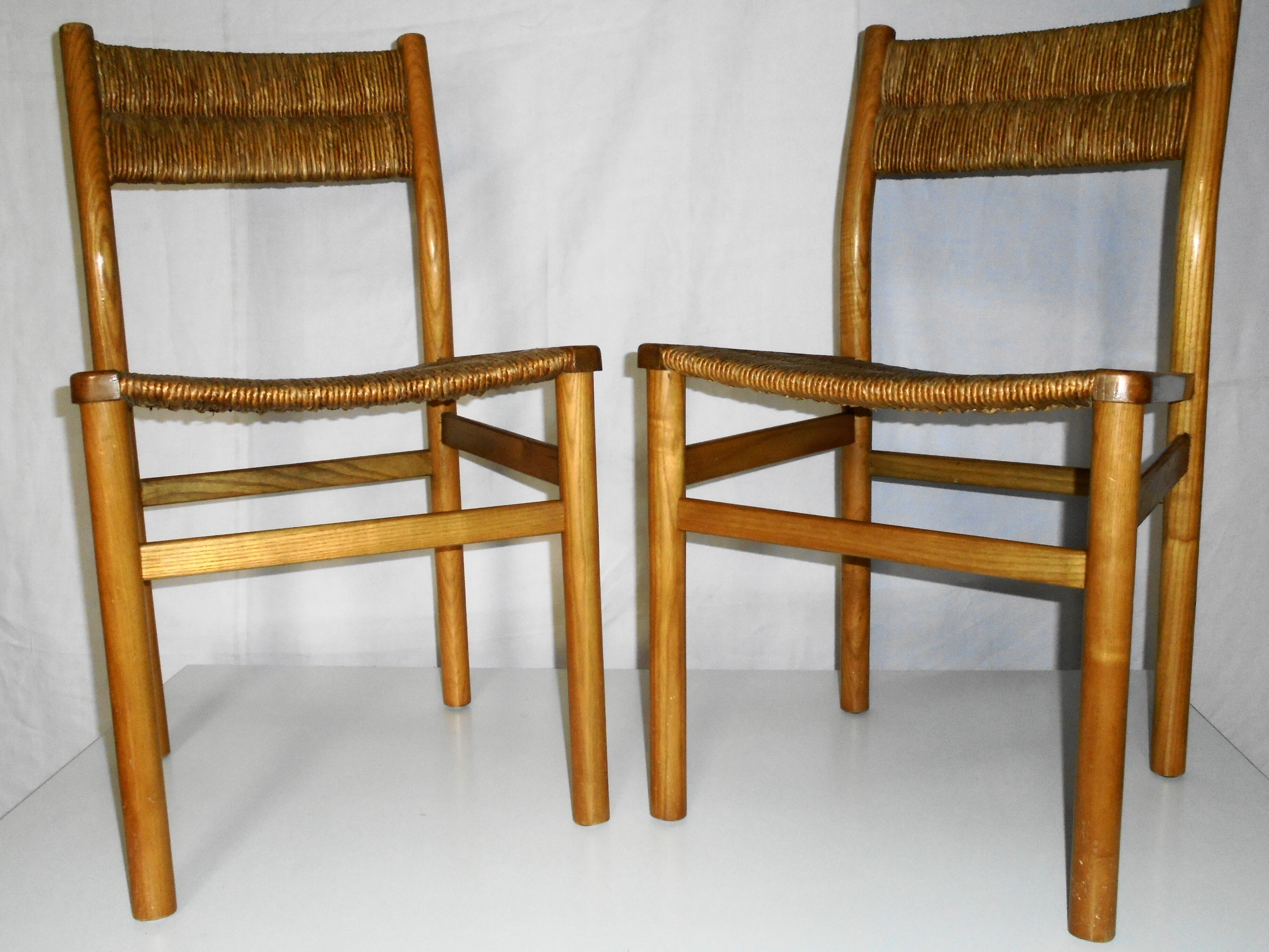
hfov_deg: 54.0
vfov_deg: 41.8
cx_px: 634
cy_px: 476
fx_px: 1246
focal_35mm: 34
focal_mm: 6.1
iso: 200
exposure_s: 1/40
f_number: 4
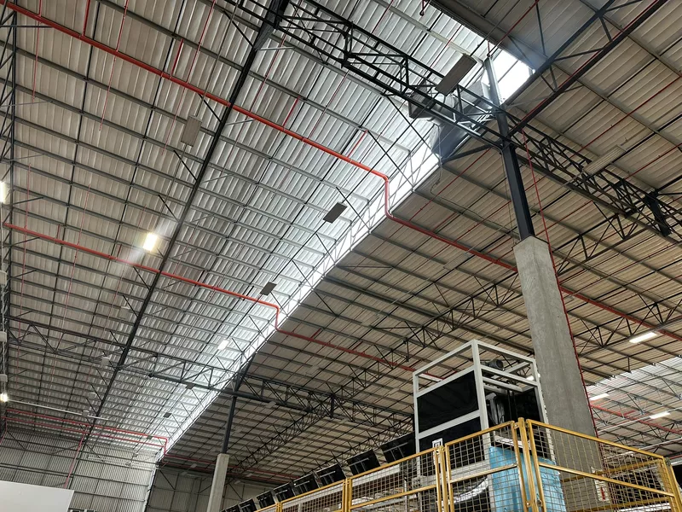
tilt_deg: +35.9
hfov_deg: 71.6
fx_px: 473
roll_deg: -4.4
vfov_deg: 56.8
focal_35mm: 24
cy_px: 256
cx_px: 341
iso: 160
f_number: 1.78
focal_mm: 6.86
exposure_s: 1/121
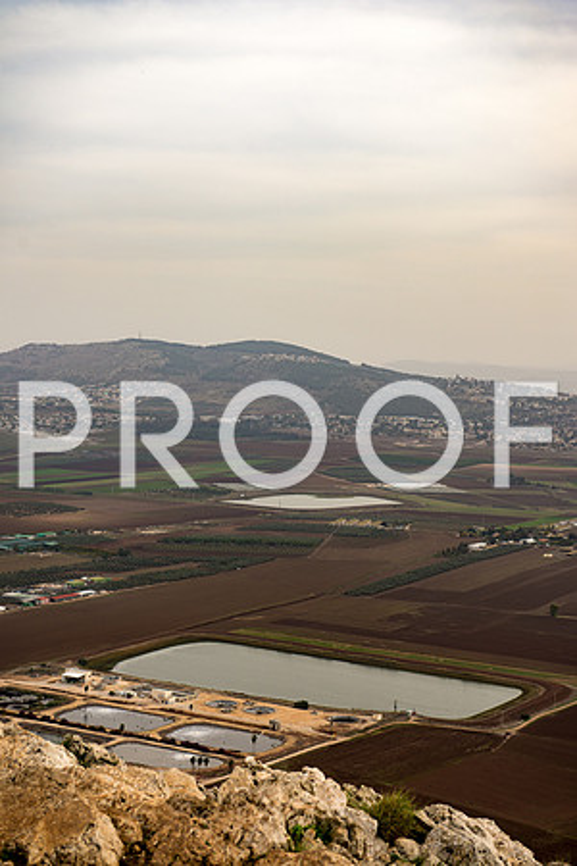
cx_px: 288
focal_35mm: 62
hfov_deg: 21.9
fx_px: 1490
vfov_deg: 32.4
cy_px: 433
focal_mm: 62
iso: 100
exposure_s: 1/640
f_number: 3.5
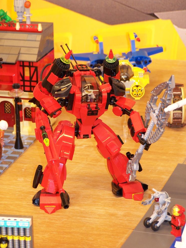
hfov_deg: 9.0
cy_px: 122
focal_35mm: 165
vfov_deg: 12.0
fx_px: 1182
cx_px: 91
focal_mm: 26.4
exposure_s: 1/3
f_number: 3.2
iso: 80
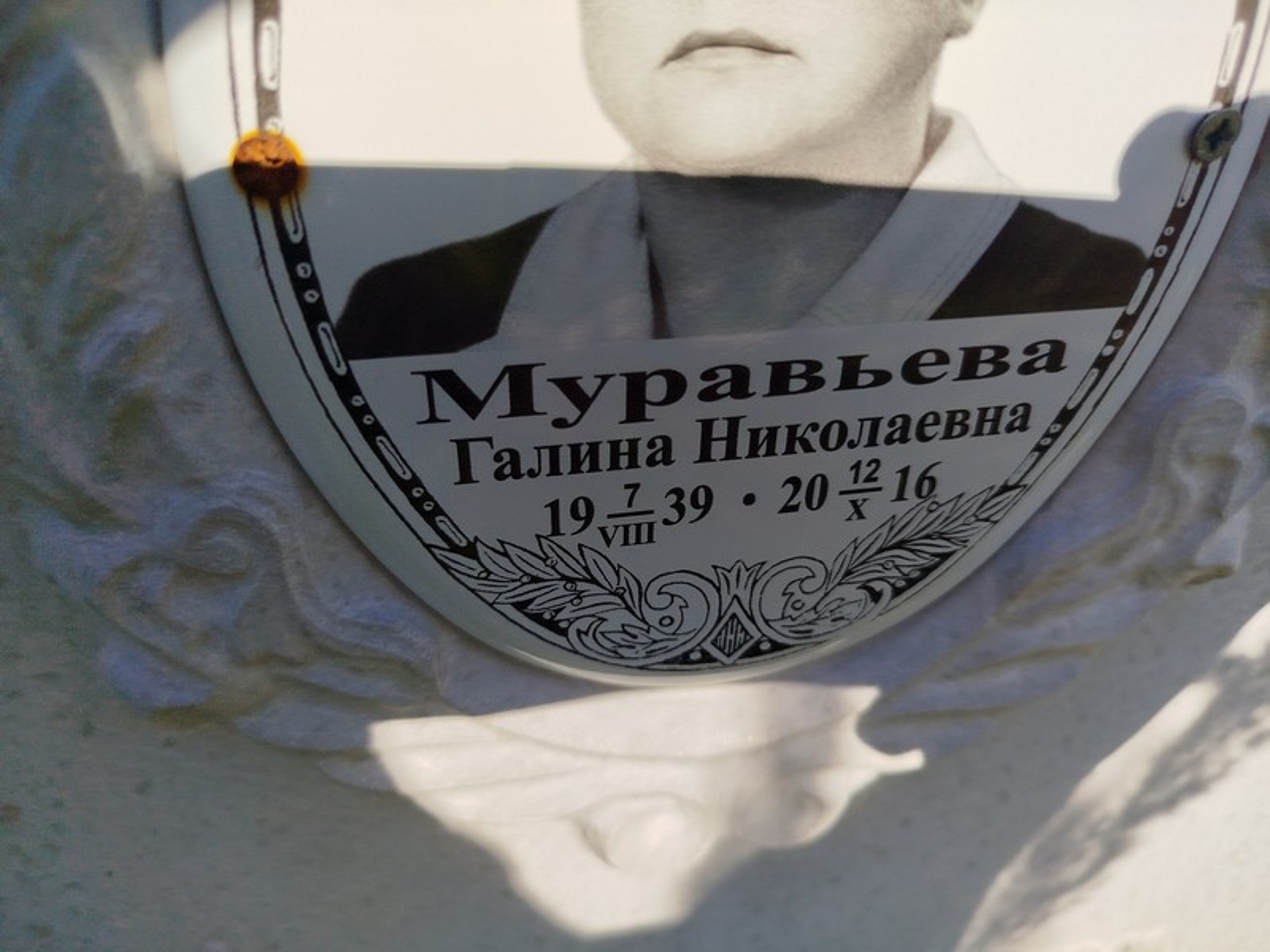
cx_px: 635
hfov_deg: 71.6
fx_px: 881
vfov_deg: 56.8
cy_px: 476
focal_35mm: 24
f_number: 1.7
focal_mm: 5.31
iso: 50
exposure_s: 1/1561
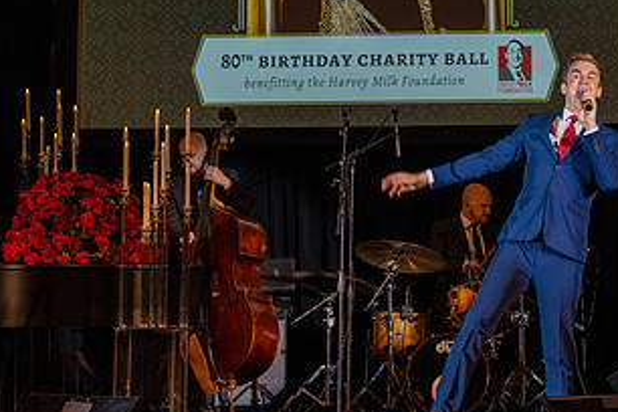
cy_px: 90
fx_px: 1528
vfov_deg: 15.3
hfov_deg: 22.7
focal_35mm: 89
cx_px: 454
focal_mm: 47
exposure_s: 1/200
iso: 800
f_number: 5.6
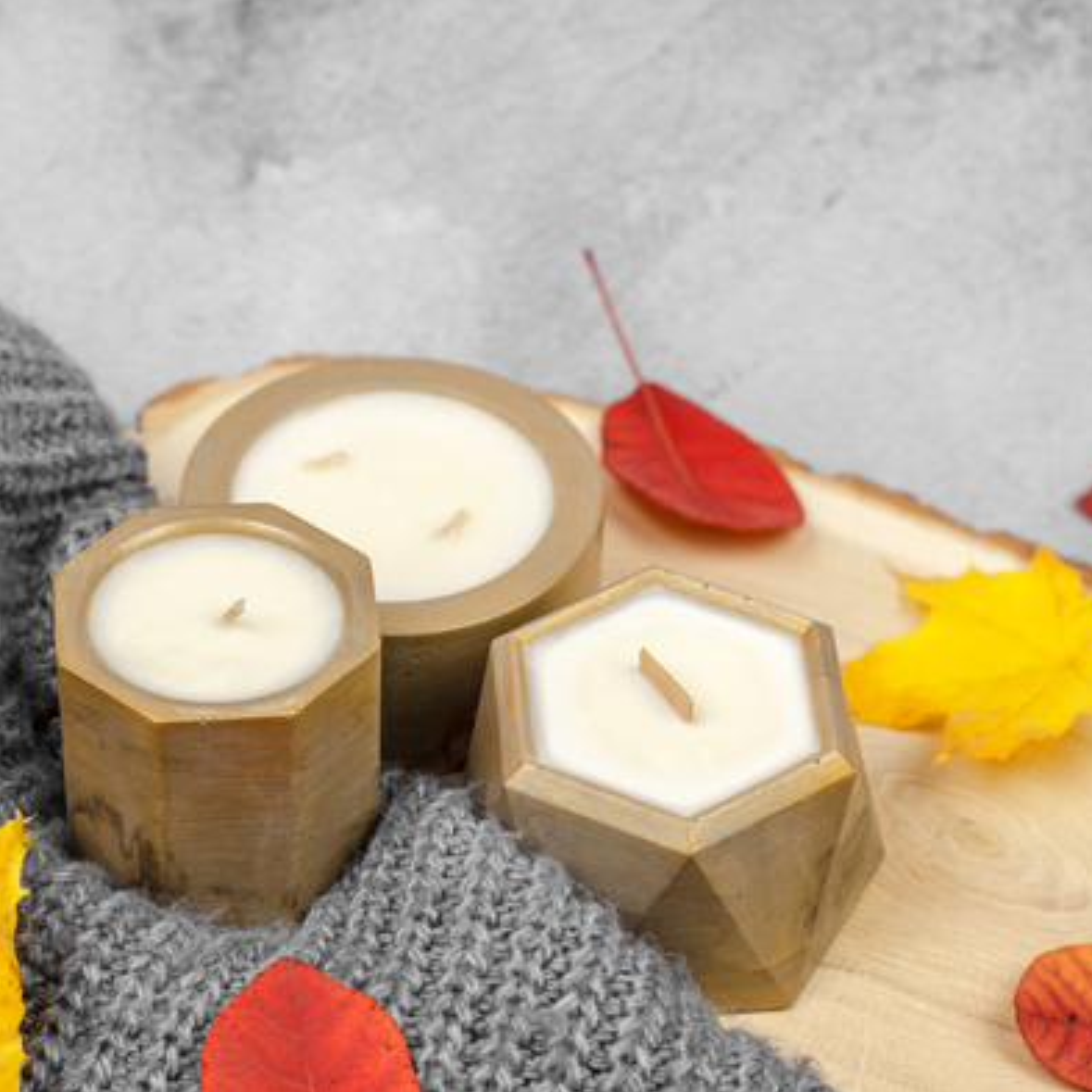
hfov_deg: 17.9
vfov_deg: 17.9
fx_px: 3462
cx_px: 363
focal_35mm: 97
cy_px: 546
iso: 100
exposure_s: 1/15
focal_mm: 50
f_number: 4.5
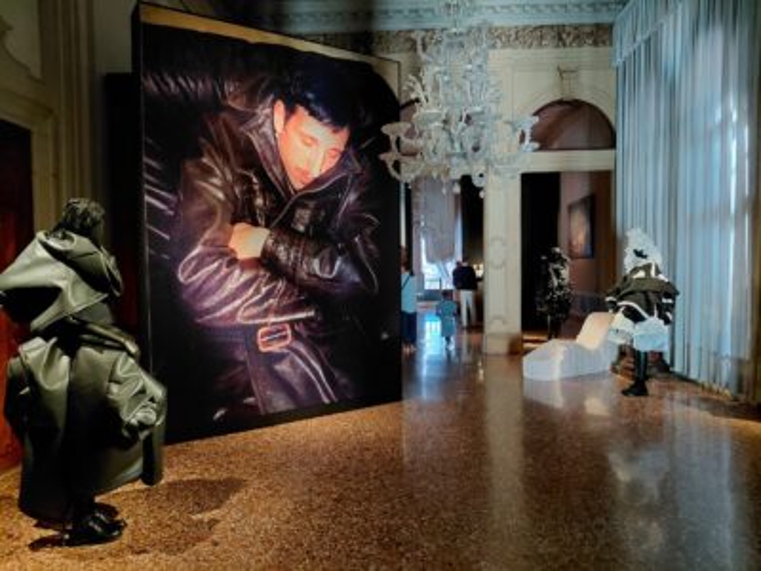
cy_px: 286
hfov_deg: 69.4
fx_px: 550
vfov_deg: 54.9
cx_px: 380
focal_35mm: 25
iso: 1000
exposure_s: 1/25
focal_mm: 4.69
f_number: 1.8
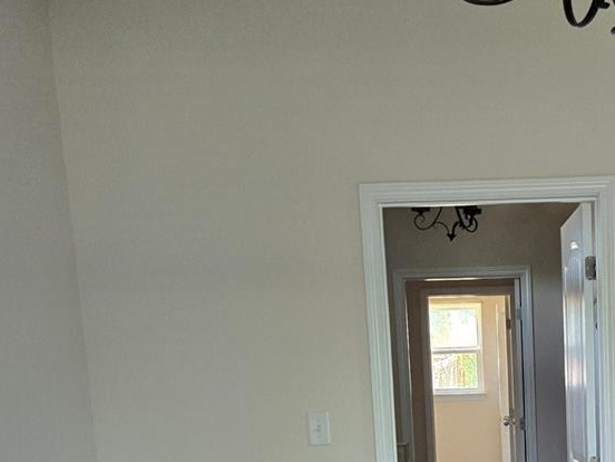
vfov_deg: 21.1
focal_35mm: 64
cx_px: 531
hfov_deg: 29.3
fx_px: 1137
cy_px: 577
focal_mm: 5.4
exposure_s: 1/120
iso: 400
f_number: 1.8
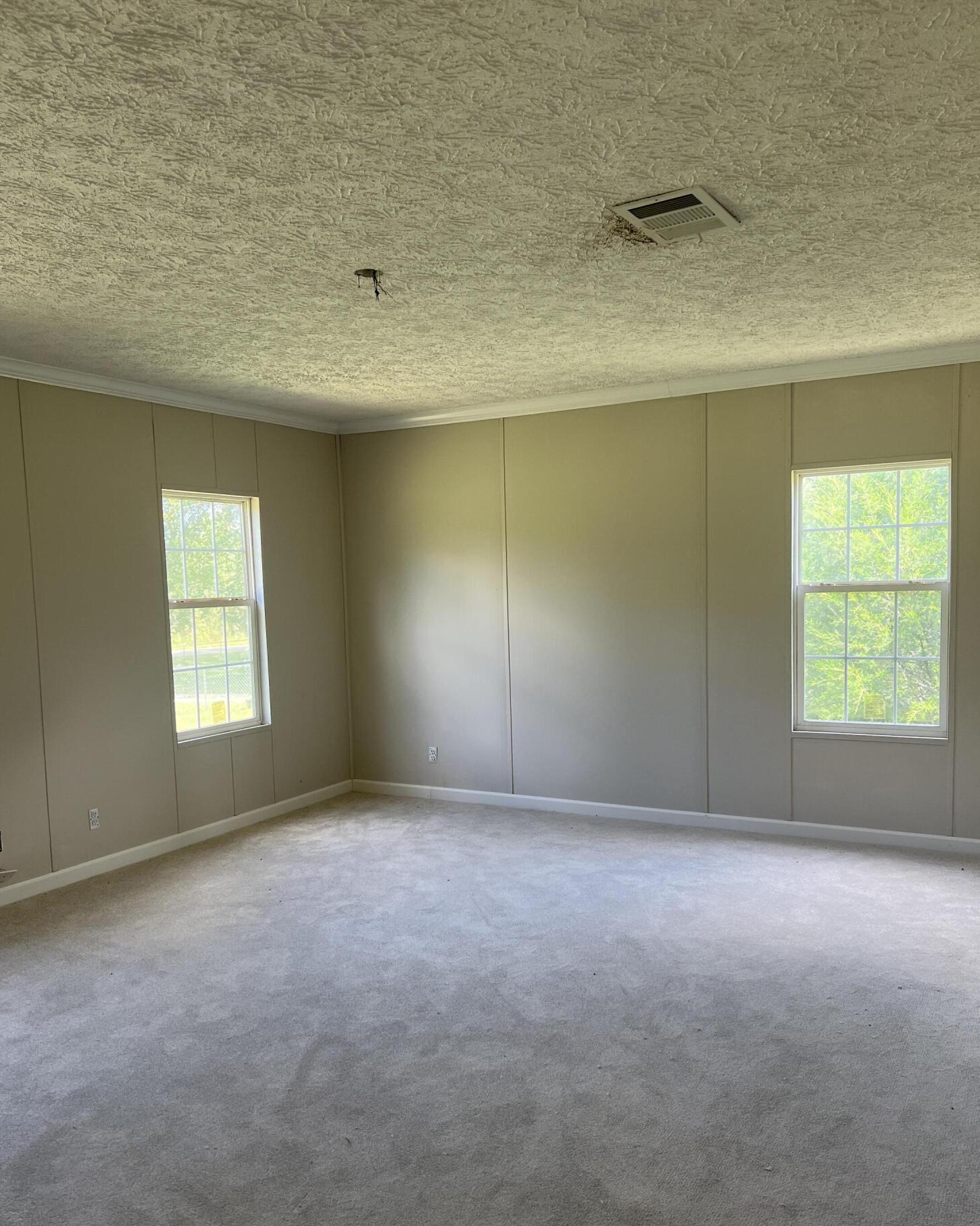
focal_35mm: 28
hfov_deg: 51.5
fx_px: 1015
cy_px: 669
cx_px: 479
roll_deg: +1.6
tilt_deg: -4.4
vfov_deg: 62.1
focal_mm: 5.7
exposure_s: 1/121
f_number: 1.5
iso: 64
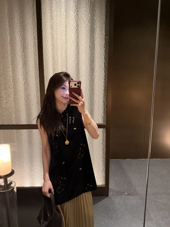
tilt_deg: -8.1
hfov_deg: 56.8
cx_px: 85
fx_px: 157
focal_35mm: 24
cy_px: 114
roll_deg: -0.4
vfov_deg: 71.6
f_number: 1.78
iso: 1000
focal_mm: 6.76
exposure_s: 1/40
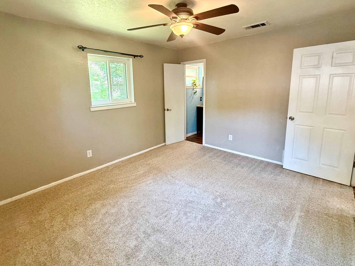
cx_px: 165
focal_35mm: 17
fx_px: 174
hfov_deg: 90.9
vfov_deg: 74.3
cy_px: 114
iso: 500
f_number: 2.2
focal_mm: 2.22
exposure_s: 1/120
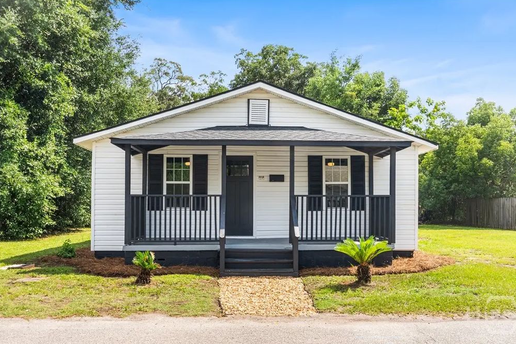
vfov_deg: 40.0
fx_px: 473
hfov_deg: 57.2
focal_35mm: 33
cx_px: 264
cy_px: 173
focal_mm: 32
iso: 400
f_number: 20
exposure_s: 1/10
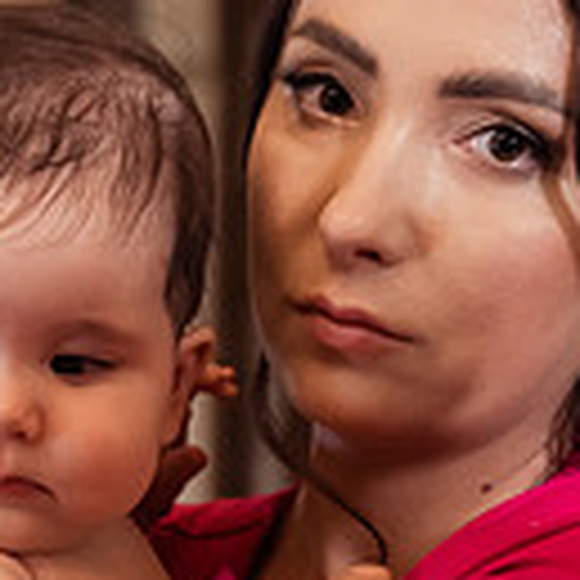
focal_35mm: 221
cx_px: -9
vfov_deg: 7.9
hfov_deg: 7.9
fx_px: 4189
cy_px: 474
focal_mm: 58
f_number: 2.8
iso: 1250
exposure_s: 1/125
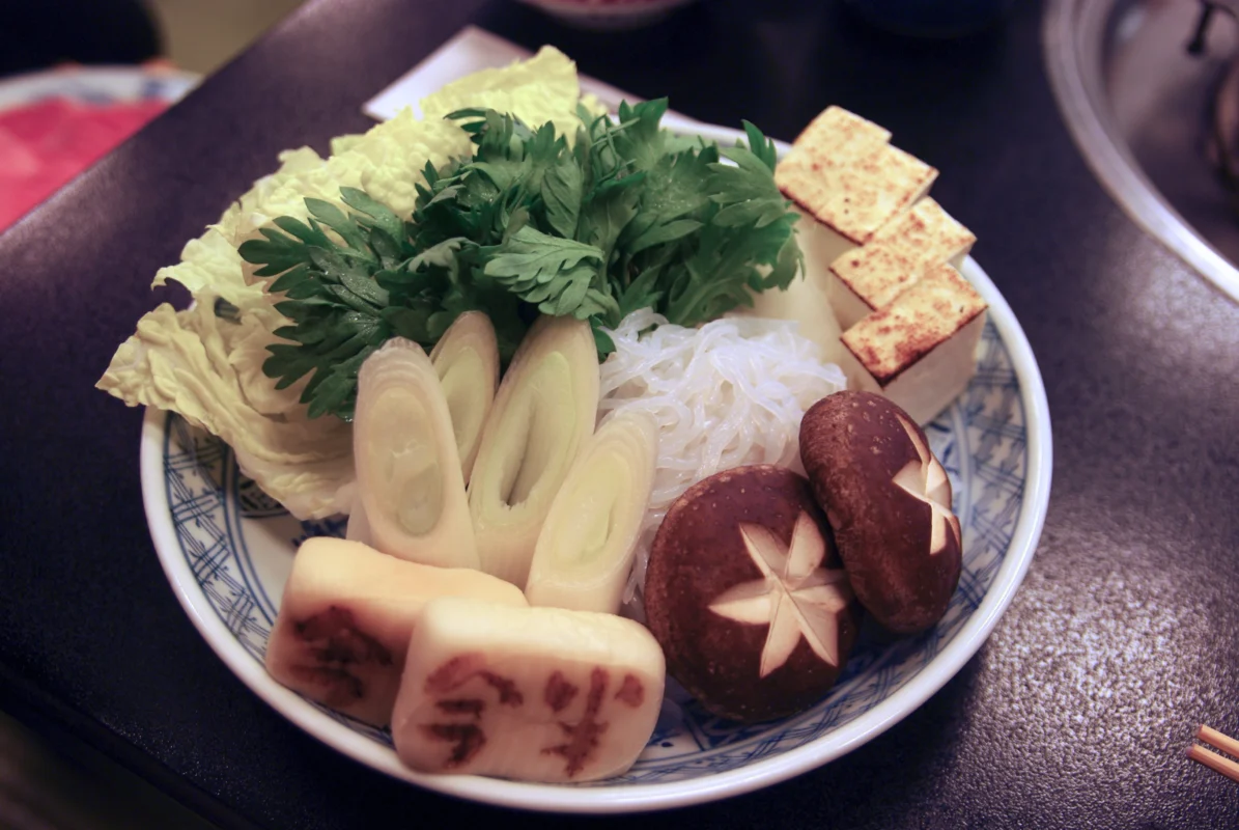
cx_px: 620
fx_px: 1447
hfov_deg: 46.3
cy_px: 415
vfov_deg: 32.0
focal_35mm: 42
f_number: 4
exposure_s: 1/60
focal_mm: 28
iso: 200
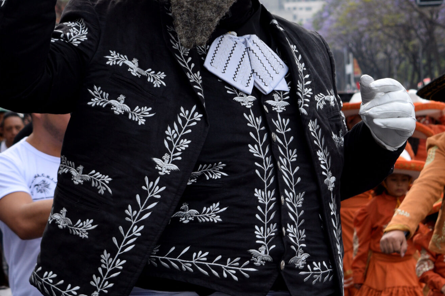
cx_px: 230
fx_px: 1977
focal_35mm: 160
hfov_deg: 12.8
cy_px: 83
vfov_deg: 8.6
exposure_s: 1/250
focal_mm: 55
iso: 220
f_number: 8
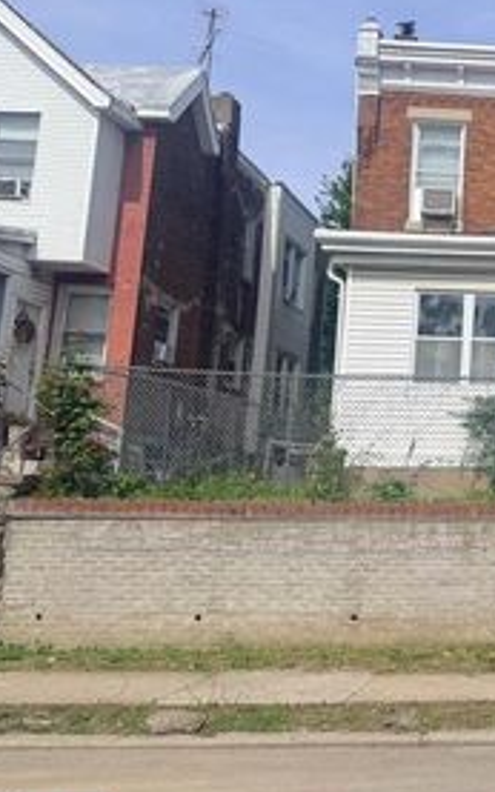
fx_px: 993
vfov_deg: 43.3
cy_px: 316
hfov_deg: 24.3
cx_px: 652
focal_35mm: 46
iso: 80
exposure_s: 1/7353
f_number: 1.78
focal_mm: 6.76
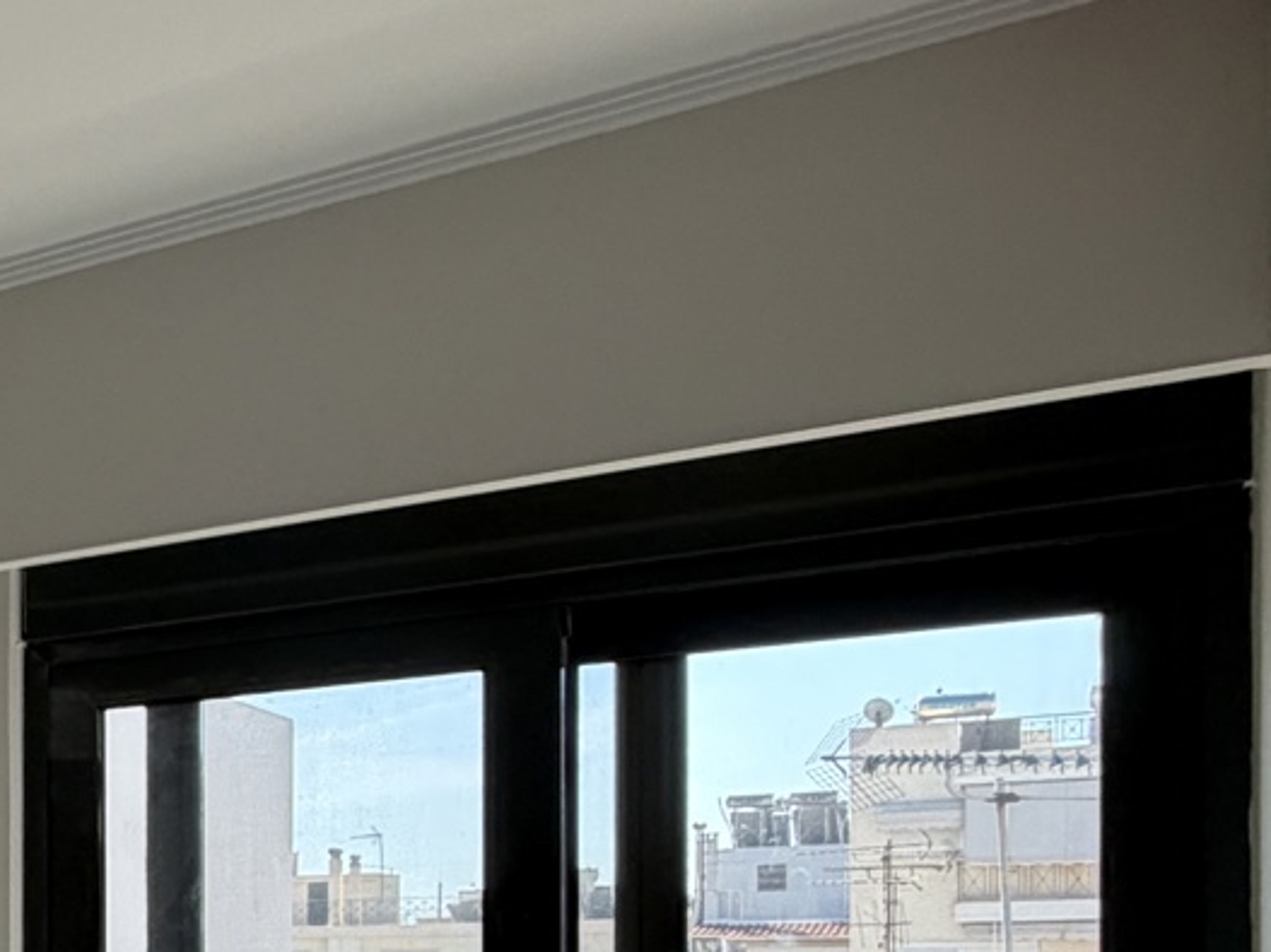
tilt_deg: -0.8
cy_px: 998
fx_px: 1872
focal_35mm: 51
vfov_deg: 26.7
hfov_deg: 26.1
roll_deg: +0.0
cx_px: -687
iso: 40
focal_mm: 2.22
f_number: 2.2
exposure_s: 1/189
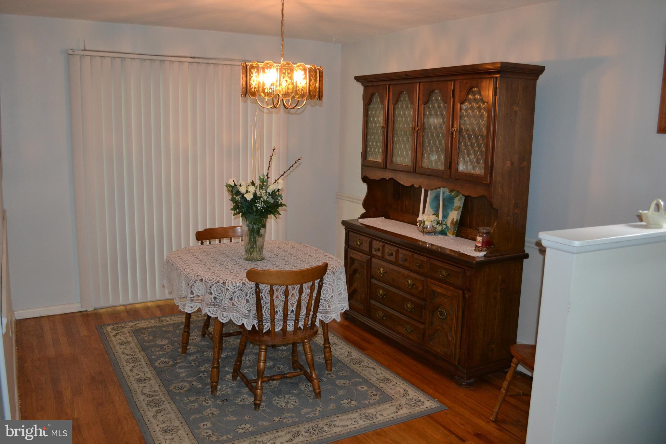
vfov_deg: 43.6
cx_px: 333
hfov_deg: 61.9
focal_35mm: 30
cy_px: 222
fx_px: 555
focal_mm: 20
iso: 1000
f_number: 3.8
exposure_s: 1/60
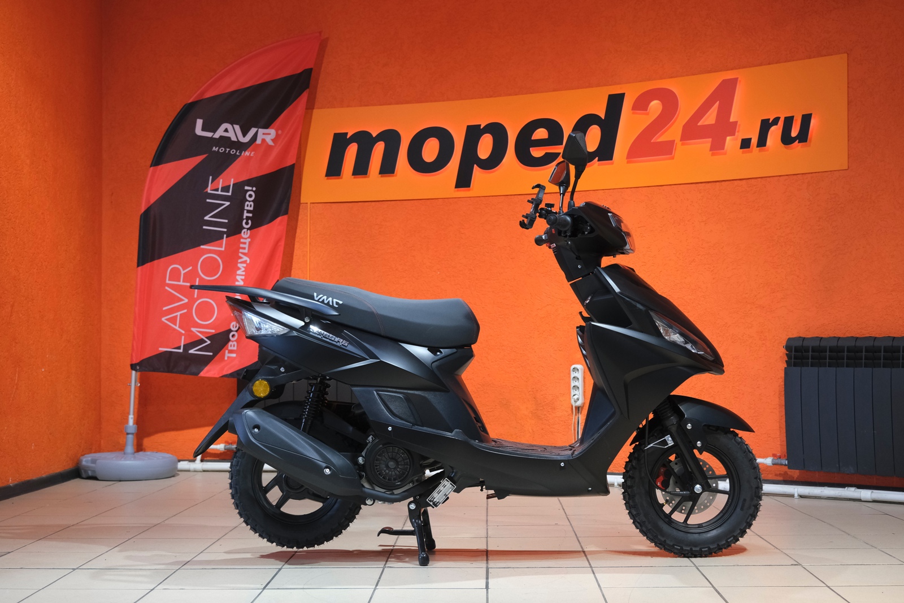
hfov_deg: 40.3
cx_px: 452
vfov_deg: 27.5
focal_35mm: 49
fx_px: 1230
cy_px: 302
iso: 1600
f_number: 4
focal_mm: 32.5
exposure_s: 1/100
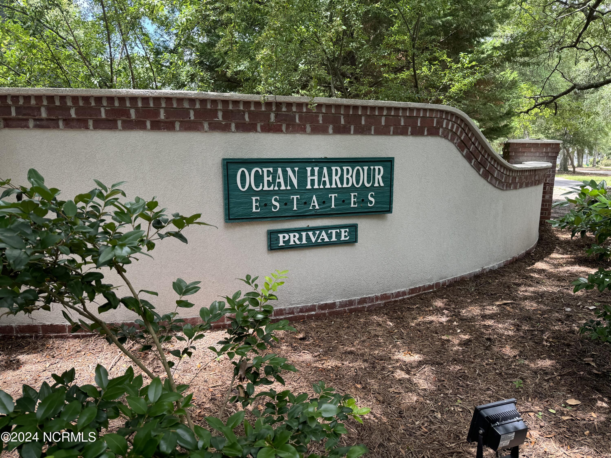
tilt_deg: -11.0
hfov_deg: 71.6
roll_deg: -0.4
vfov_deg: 56.8
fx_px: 424
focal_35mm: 24
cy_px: 229
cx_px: 306
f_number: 1.78
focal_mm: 6.76
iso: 64
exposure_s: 1/264
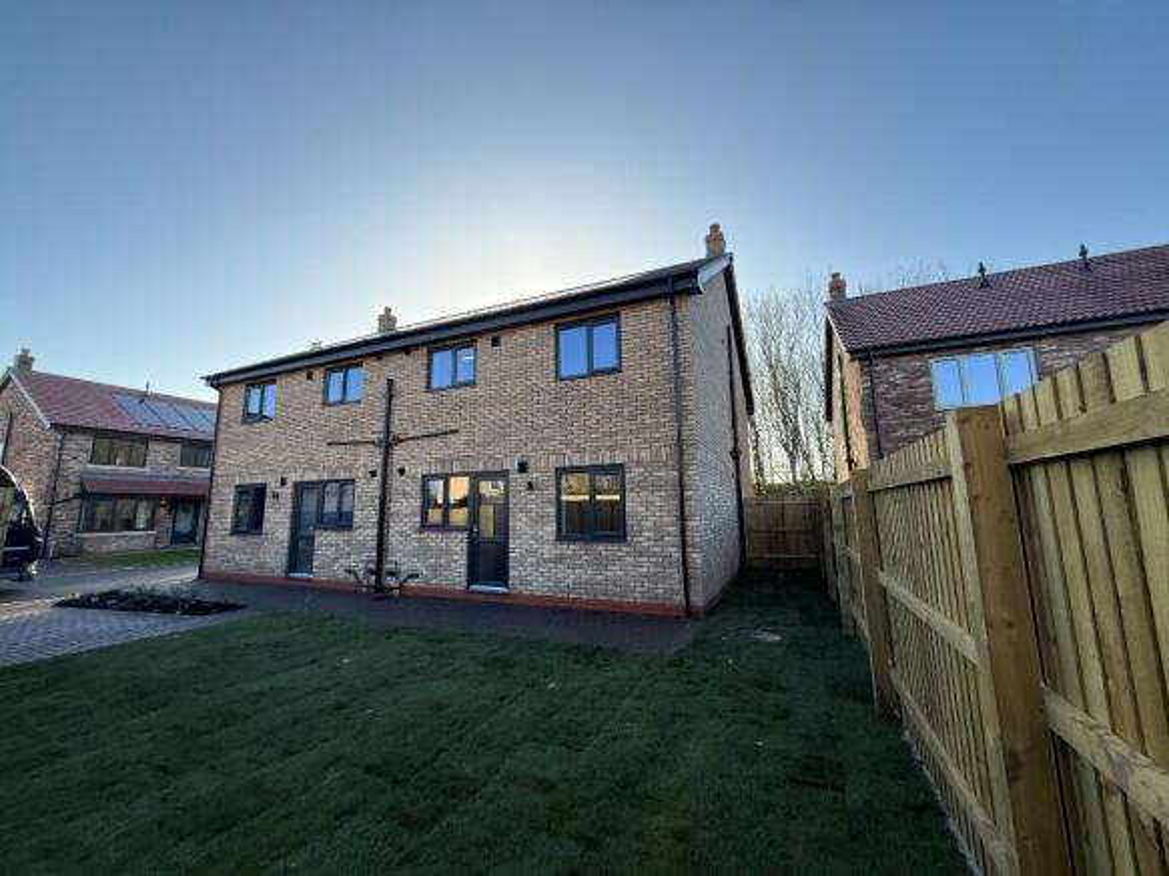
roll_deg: +0.6
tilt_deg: +9.5
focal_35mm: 14
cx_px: 584
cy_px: 438
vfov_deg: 85.7
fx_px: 473
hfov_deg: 102.1
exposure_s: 1/613
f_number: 2.2
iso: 64
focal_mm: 2.22
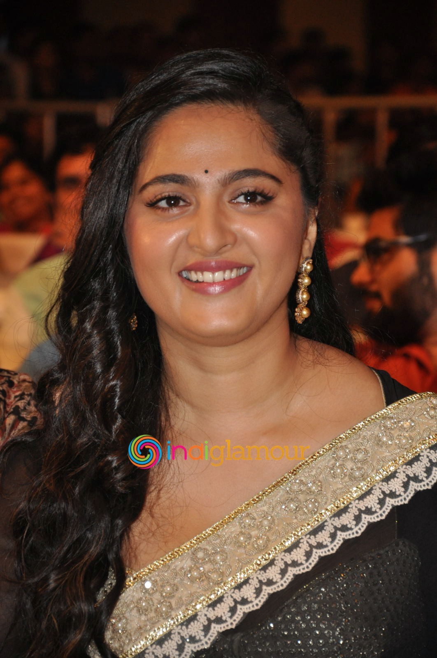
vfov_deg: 13.1
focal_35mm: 158
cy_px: 329
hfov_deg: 8.7
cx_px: 218
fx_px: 2876
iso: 800
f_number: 5.6
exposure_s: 1/60
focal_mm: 105
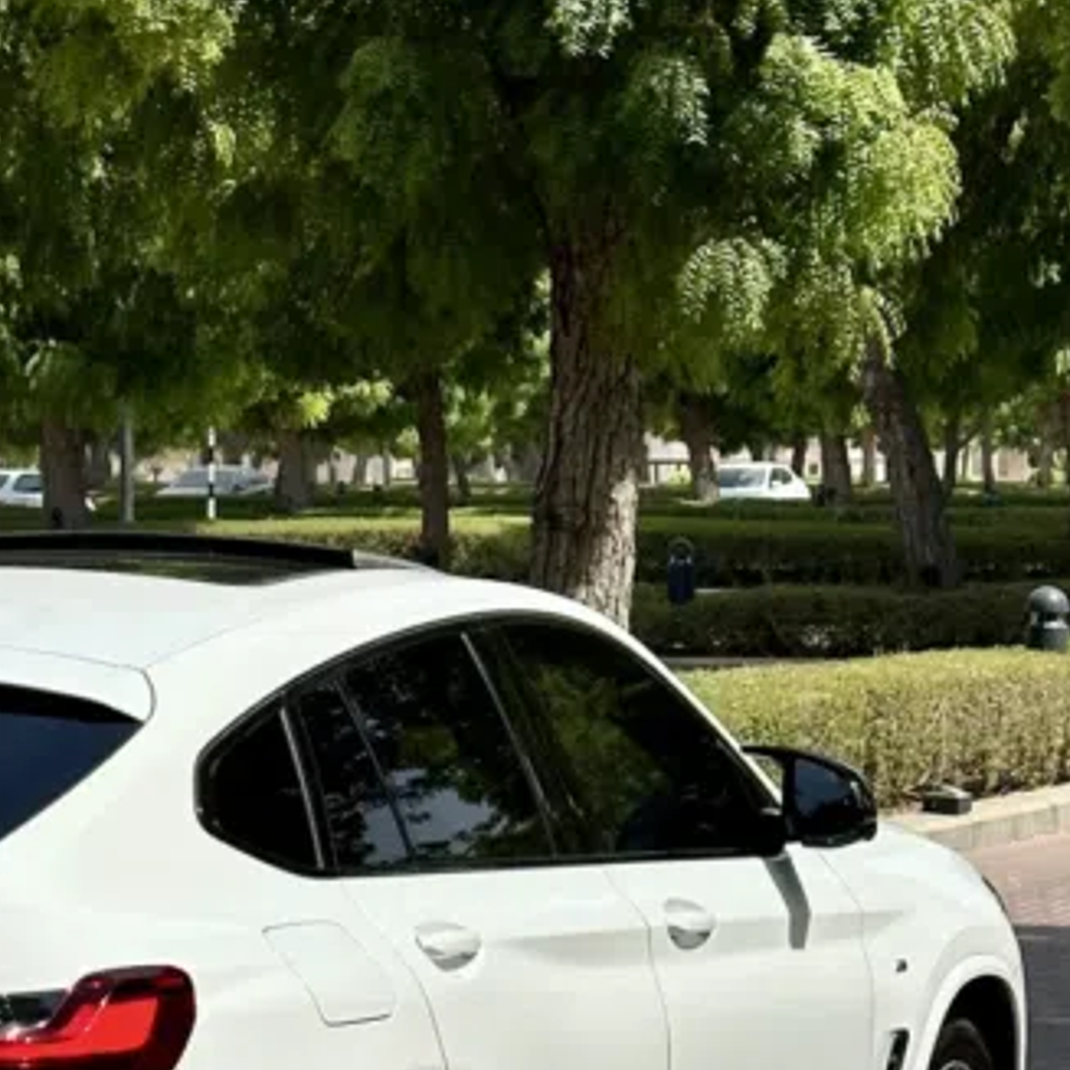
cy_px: 586
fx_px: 2903
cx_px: 65
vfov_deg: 20.9
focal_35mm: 83
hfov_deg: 20.4
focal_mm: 6.86
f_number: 1.78
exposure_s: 1/6623
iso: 64
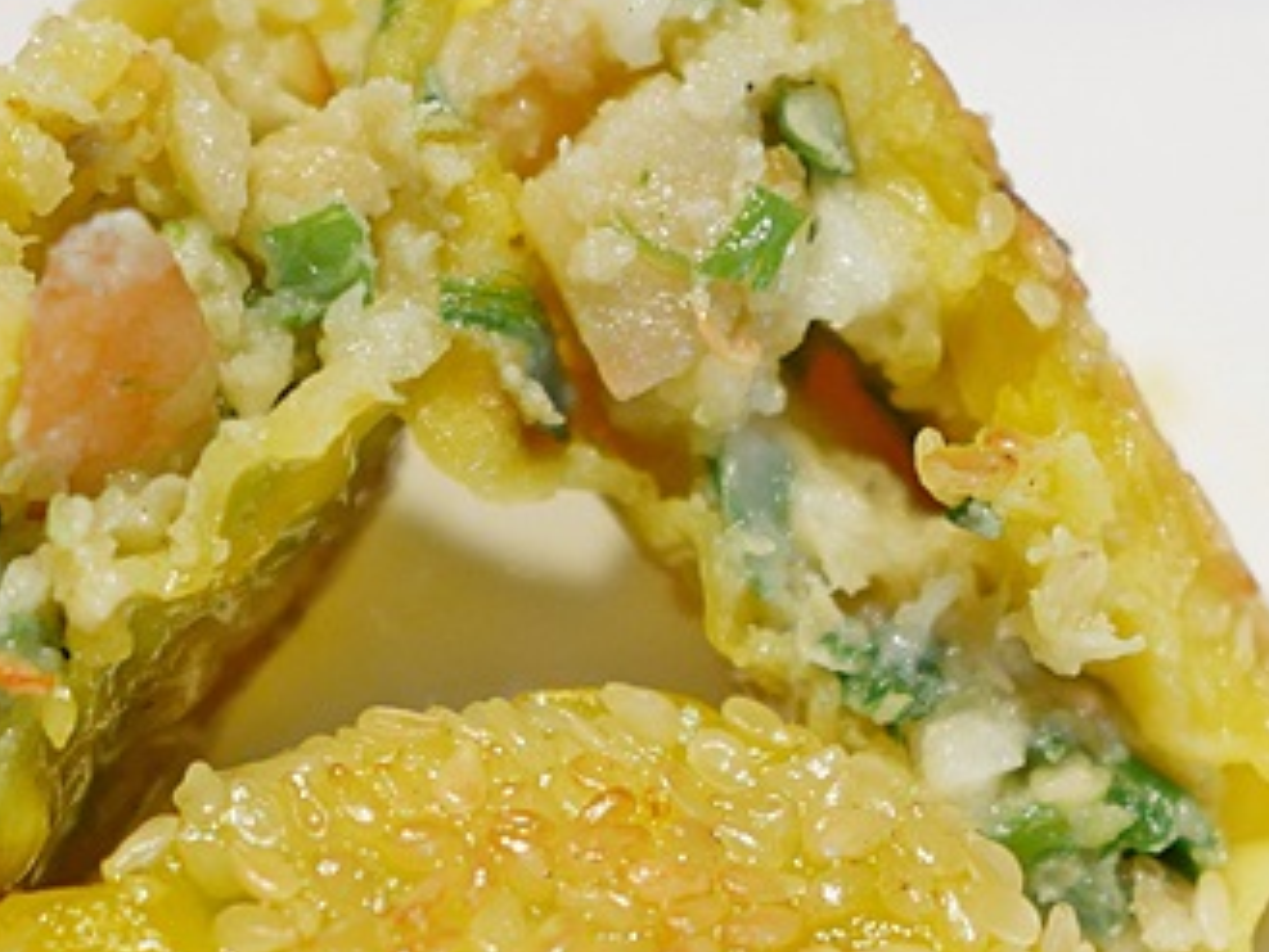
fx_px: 5574
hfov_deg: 13.0
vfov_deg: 9.8
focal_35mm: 152
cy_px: 700
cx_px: 447
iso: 200
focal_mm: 25
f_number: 1.8
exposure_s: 1/160
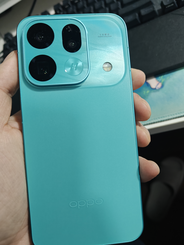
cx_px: 92
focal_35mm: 24
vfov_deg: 71.6
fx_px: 170
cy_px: 122
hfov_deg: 56.8
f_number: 1.8
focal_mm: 5.59
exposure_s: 1/100
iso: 320
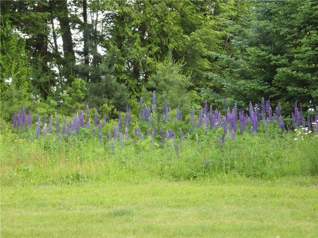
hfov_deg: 27.4
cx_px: 159
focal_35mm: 71
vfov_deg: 20.7
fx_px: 652
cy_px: 119
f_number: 4.2
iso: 100
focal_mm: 12.8
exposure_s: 1/60
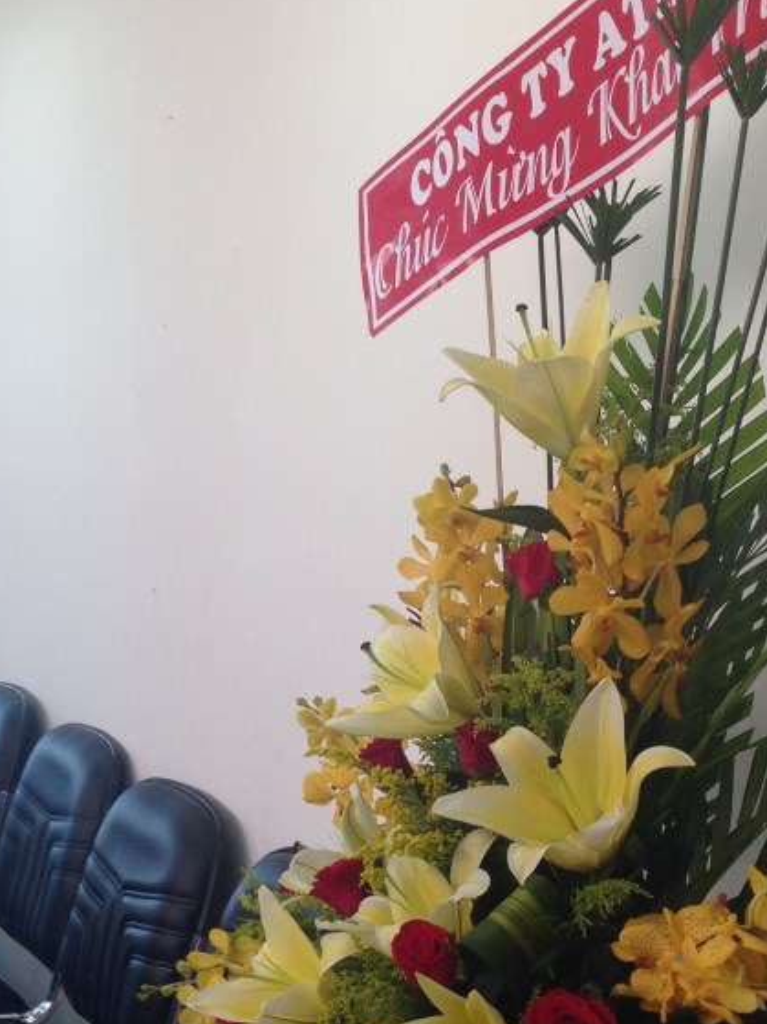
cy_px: 759
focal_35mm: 63
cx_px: 361
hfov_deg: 23.3
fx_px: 1862
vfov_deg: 30.3
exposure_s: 1/60
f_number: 2.4
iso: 64
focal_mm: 4.12
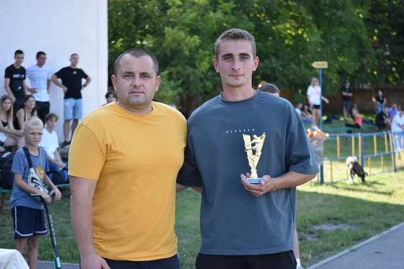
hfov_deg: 24.6
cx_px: 202
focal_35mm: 82
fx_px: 926
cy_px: 134
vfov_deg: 16.6
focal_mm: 55
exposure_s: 1/800
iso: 800
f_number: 4
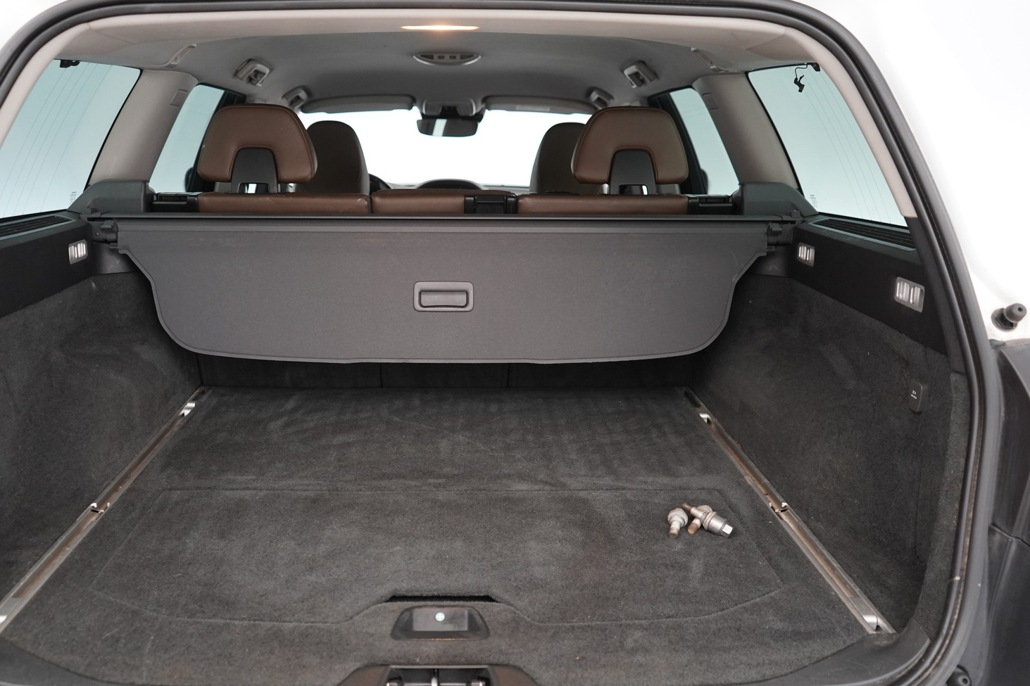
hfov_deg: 60.2
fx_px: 887
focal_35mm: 31
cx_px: 466
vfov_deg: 42.3
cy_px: 350
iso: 2000
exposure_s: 1/40
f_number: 3.5
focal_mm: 28
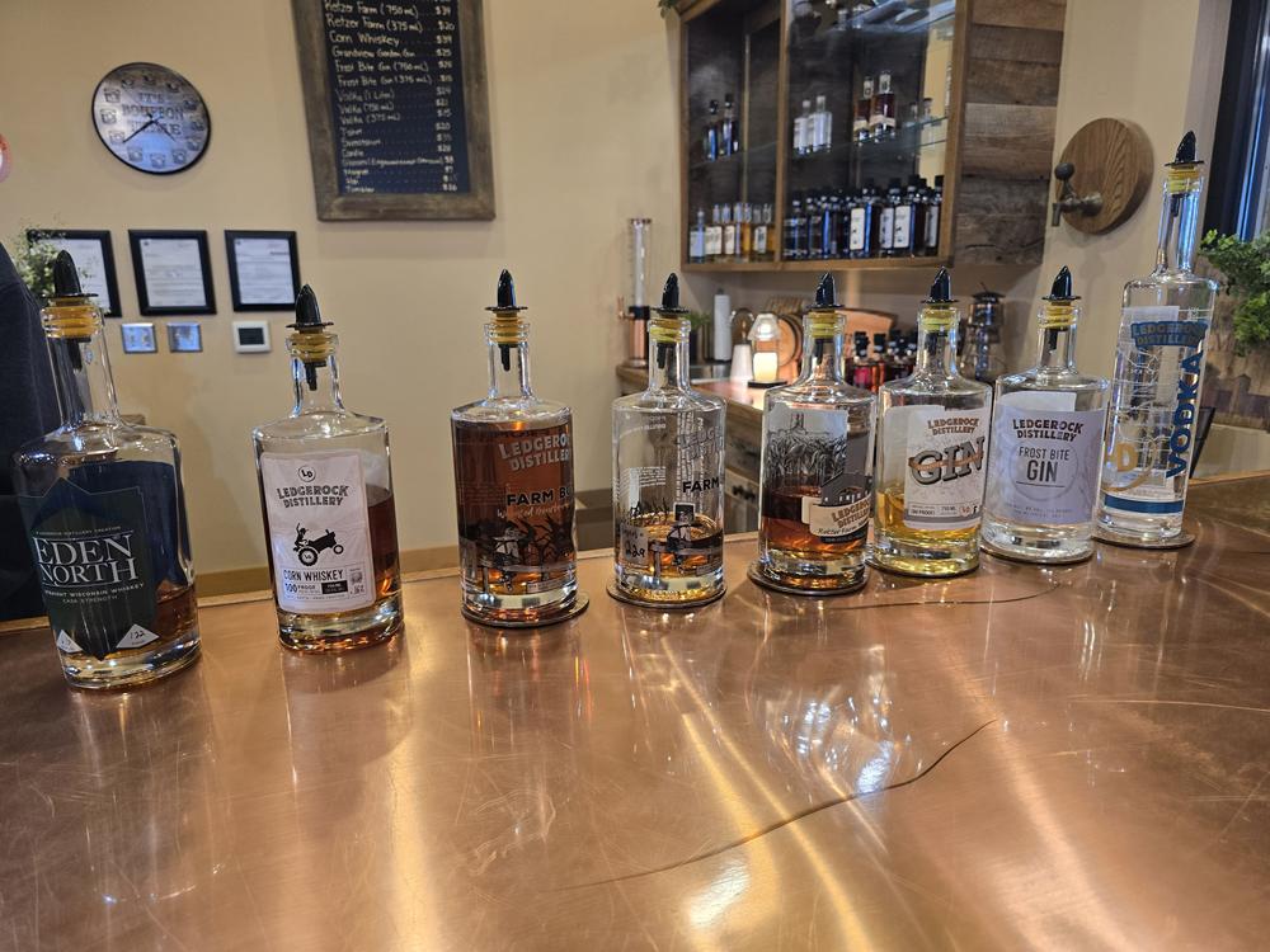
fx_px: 844
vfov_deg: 58.9
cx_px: 635
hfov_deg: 73.9
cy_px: 476
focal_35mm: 23
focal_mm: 6.3
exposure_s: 1/120
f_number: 1.7
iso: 250
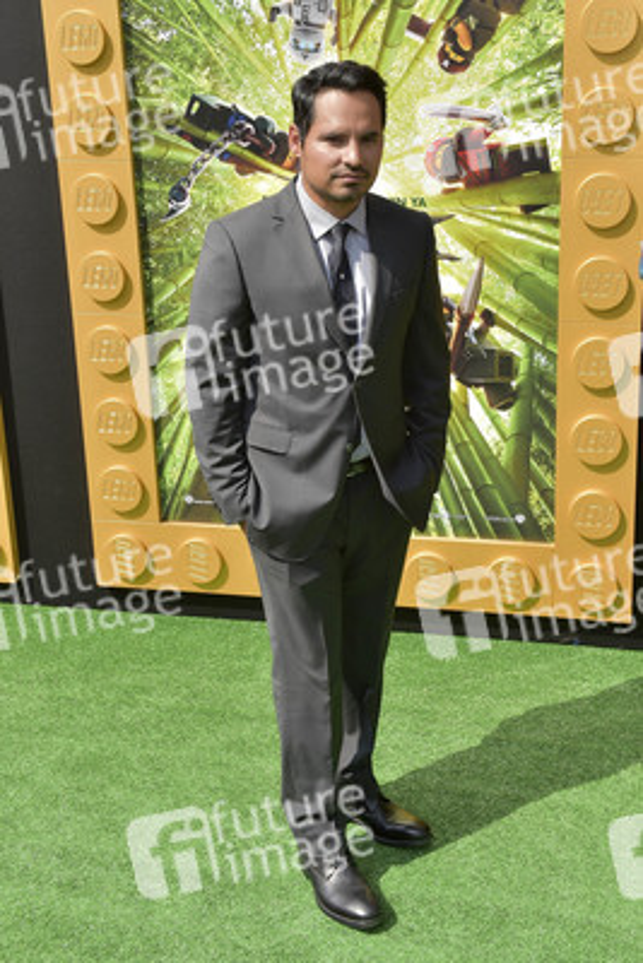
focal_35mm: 40
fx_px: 1071
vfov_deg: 48.4
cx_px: 322
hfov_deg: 33.4
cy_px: 482
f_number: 6.3
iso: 200
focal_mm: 40
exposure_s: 1/320
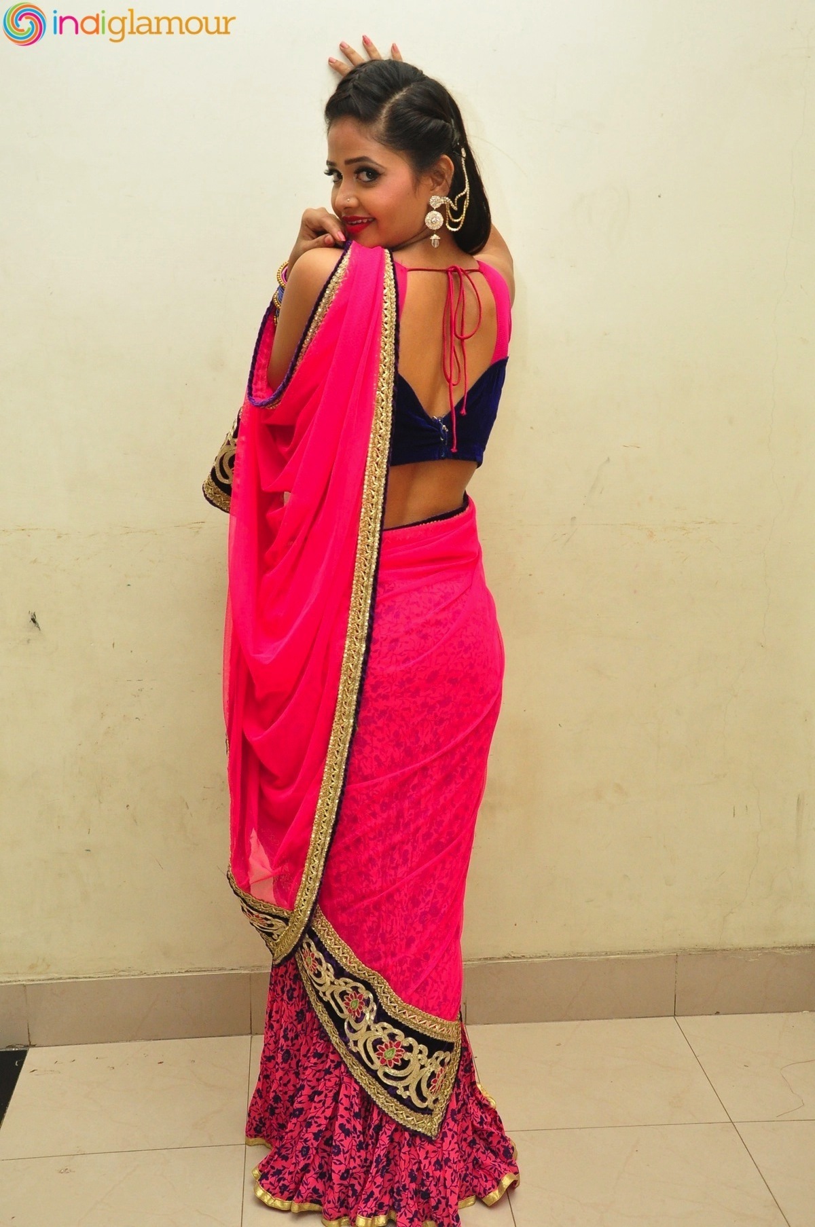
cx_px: 408
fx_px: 1328
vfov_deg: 49.6
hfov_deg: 34.1
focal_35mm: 39
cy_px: 614
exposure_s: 1/125
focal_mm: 26
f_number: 7.1
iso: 1600
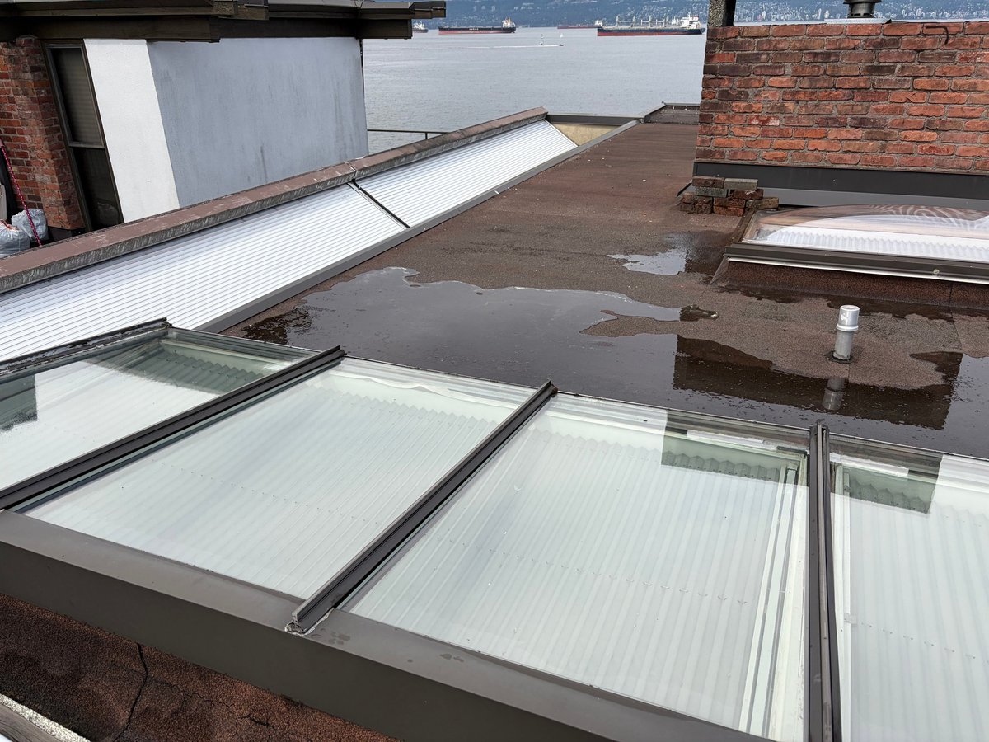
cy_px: 371
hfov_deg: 67.3
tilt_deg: -24.5
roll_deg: +1.6
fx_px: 743
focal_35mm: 26
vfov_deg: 53.1
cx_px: 494
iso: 64
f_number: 1.6
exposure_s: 1/4608
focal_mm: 5.96
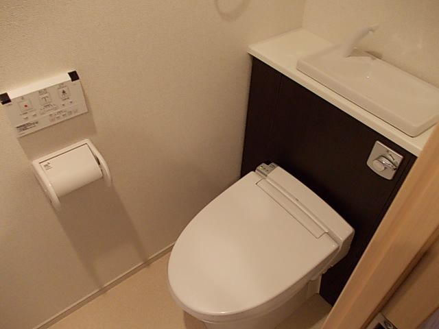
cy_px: 164
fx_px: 355
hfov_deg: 63.4
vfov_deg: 49.7
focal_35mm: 28
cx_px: 220
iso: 200
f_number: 2.7
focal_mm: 4
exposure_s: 1/25
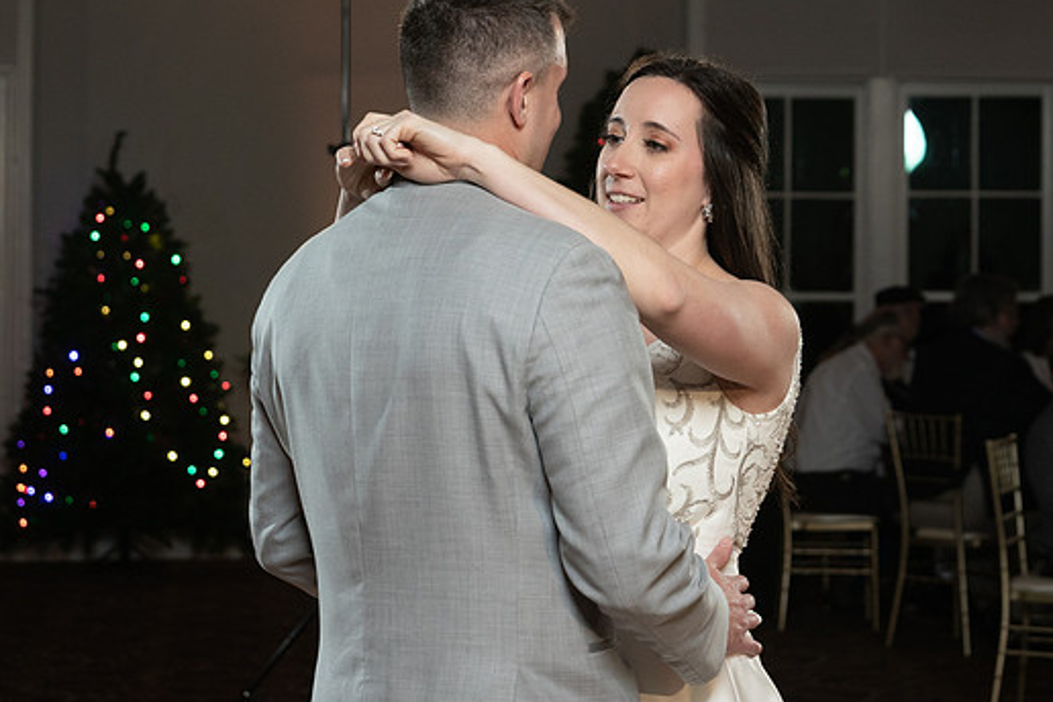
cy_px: 359
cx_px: 508
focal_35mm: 90
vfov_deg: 15.2
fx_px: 2632
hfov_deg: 22.6
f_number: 5.6
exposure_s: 1/200
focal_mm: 70
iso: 2000
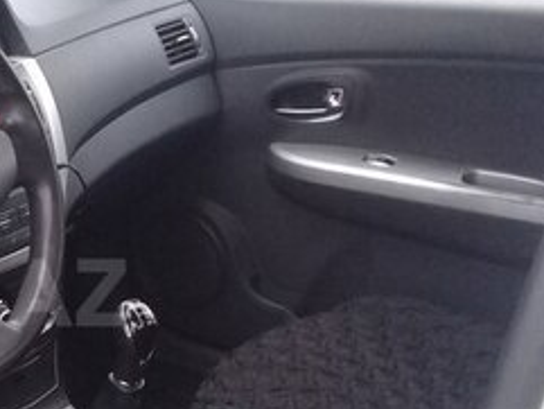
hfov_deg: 21.4
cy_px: 293
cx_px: -104
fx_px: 1336
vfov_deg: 17.3
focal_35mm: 85
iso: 125
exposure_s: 1/33
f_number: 2.2
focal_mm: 3.3
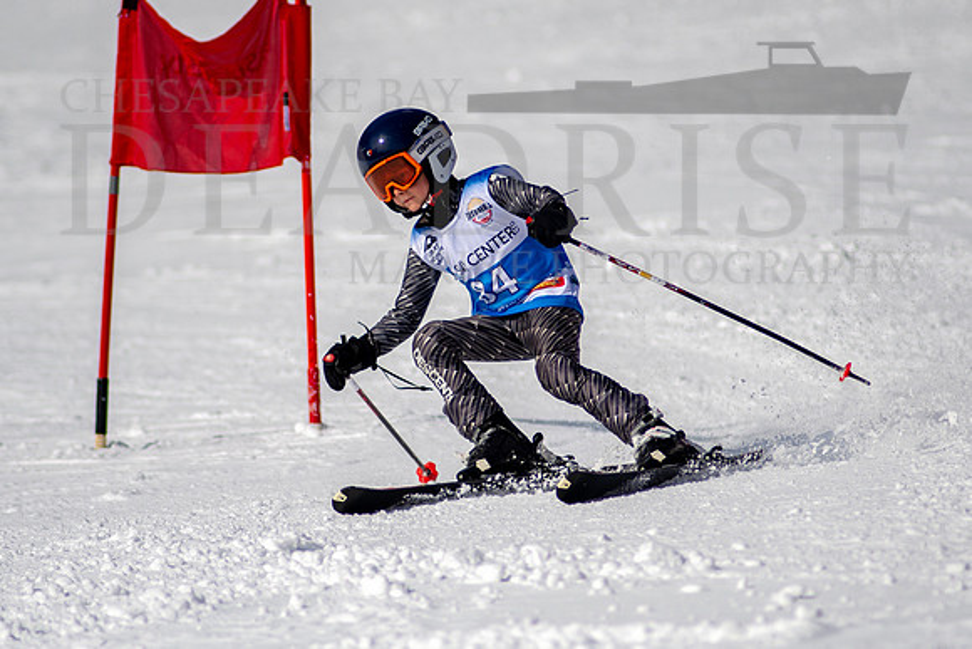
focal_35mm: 623
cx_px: 470
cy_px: 331
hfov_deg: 3.3
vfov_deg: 2.2
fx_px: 16823
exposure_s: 1/8000
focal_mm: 300
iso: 100
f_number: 2.8
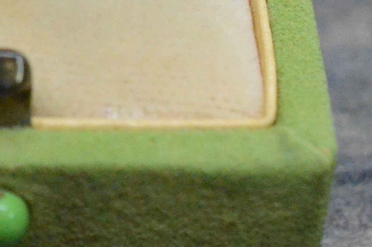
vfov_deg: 6.2
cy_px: -85
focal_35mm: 220
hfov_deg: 9.3
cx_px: -33
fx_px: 2268
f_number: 6.3
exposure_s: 1/2500
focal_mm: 40
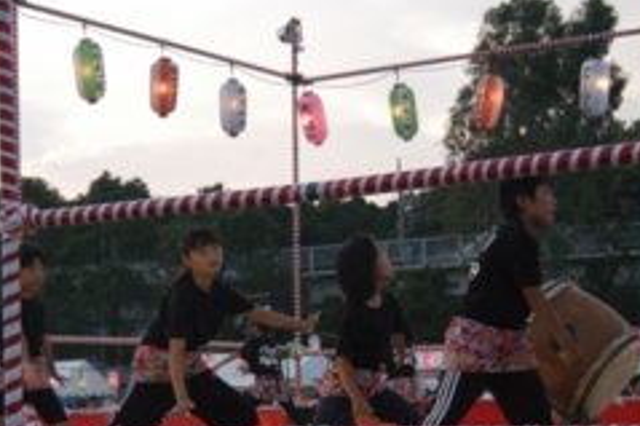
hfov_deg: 23.2
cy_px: 324
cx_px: 300
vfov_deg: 15.5
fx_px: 1560
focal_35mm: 88
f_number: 4
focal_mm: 35
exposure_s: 1/2000
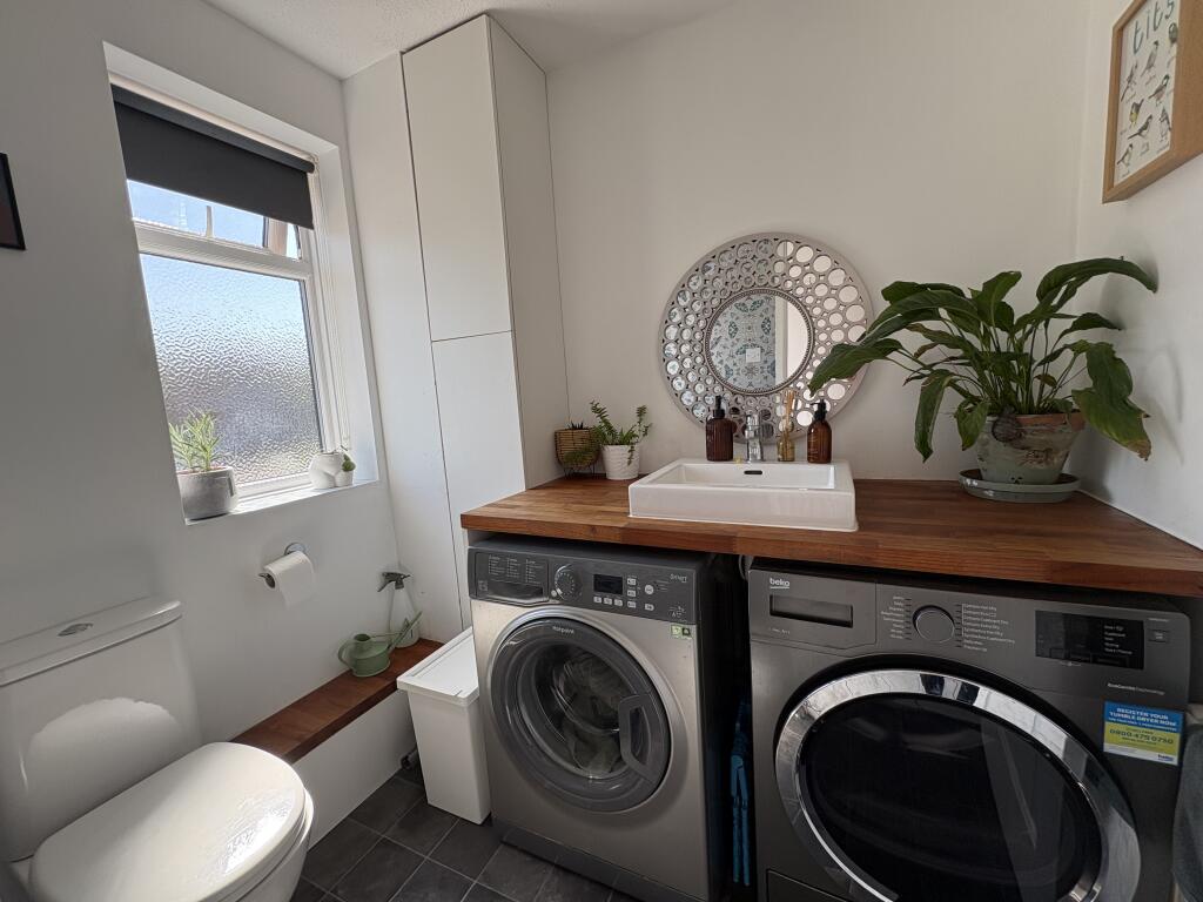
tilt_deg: -5.2
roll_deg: +3.5
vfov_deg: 85.7
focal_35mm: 14
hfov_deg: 102.1
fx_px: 487
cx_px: 602
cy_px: 451
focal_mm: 2.22
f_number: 2.2
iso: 40
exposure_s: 1/162
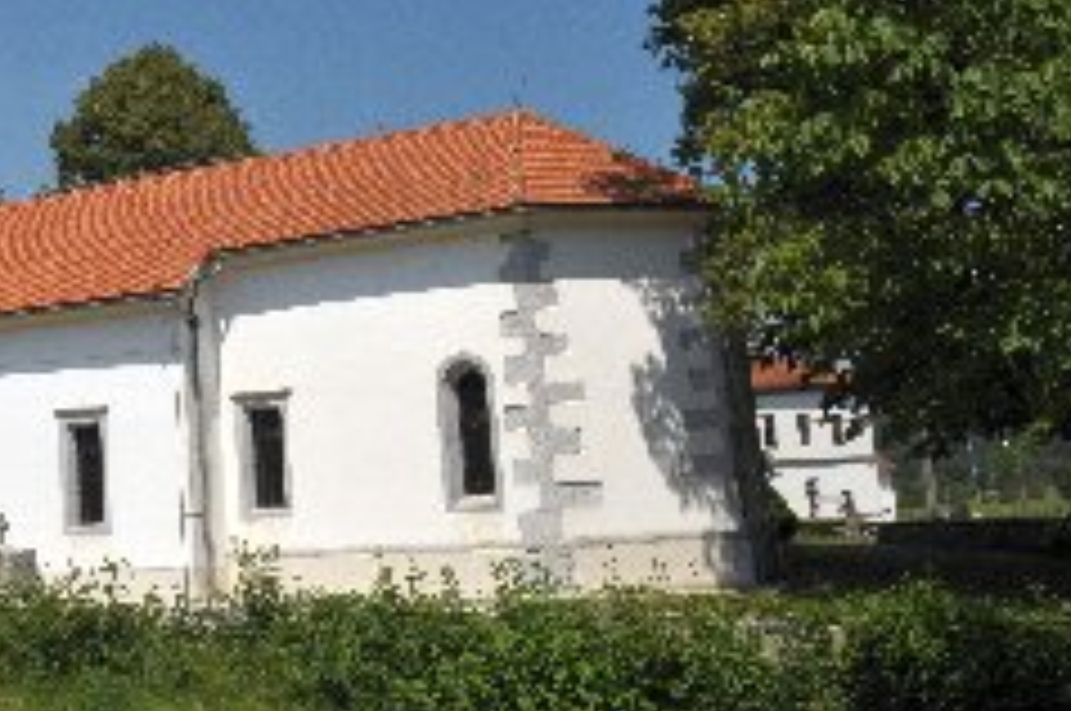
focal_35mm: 45
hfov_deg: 41.3
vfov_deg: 28.7
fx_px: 1337
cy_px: 86
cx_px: 173
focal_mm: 16
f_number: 14
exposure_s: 1/800
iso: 500
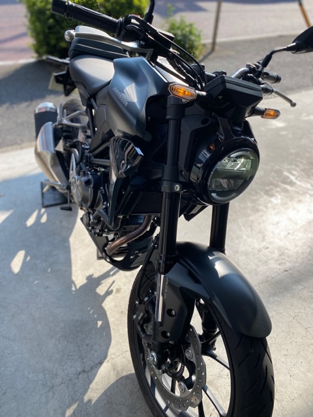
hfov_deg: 53.1
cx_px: 156
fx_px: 313
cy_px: 208
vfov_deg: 67.3
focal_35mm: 26
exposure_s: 1/1124
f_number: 1.8
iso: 32
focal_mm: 4.25
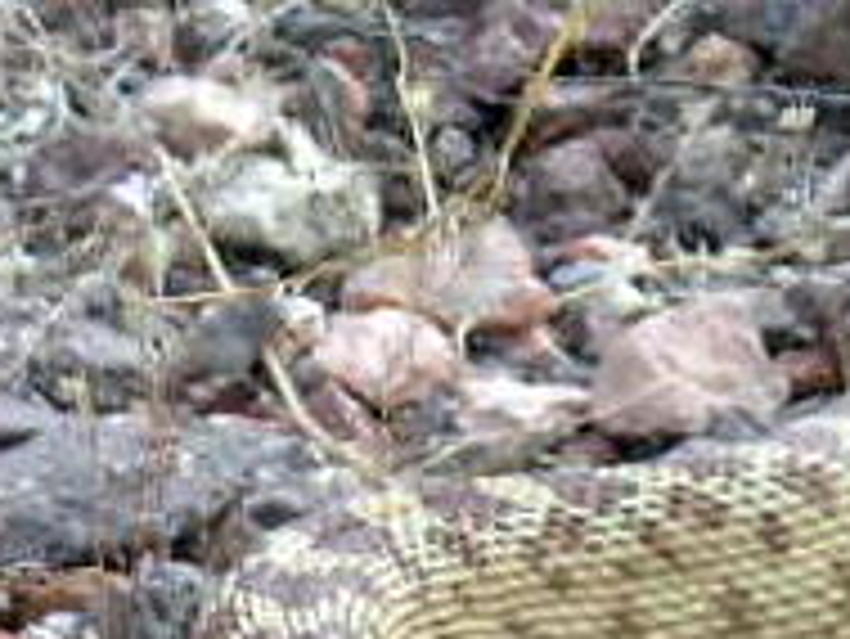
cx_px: 1399
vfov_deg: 3.3
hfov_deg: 4.4
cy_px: 513
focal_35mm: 448
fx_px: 11008
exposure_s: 1/102
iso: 50
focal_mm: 24
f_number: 6.5
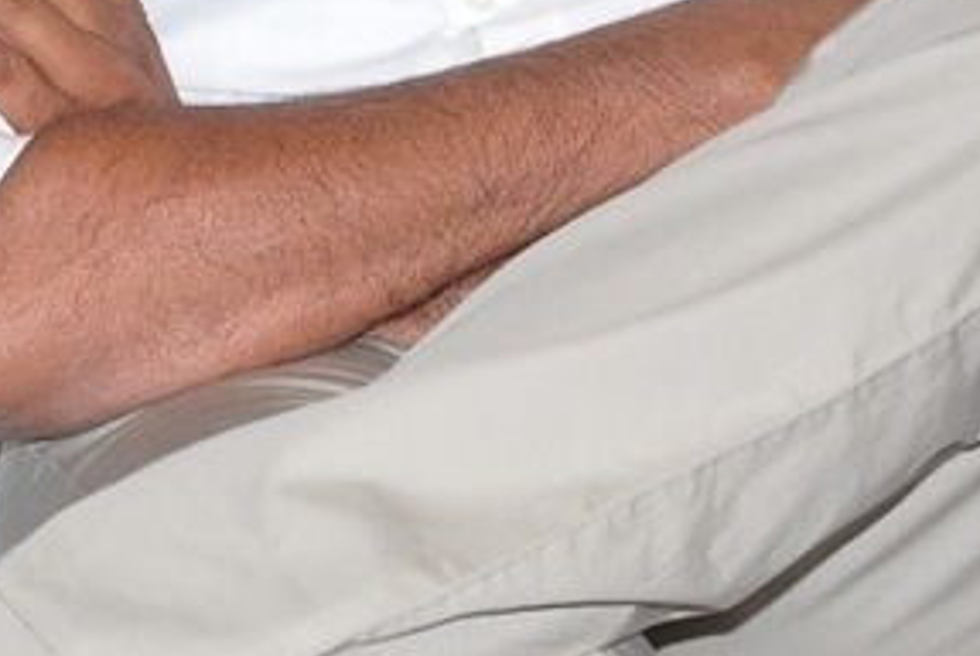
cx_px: -430
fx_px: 11935
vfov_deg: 3.1
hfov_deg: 4.7
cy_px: -330
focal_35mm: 438
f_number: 8
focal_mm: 70
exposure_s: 1/125
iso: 500
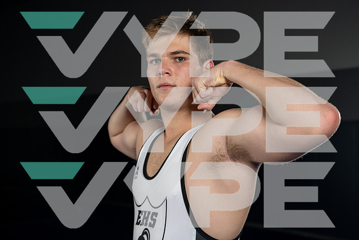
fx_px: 459
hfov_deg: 42.7
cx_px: 180
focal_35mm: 46
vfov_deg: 29.3
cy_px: 120
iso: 800
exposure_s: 1/125
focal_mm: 46
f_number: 4
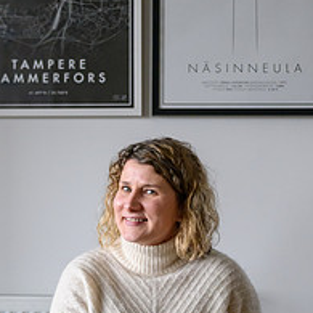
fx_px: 982
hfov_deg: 18.1
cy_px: 146
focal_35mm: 96
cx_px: 157
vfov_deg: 18.1
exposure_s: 1/250
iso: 5000
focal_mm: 49
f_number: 2.2
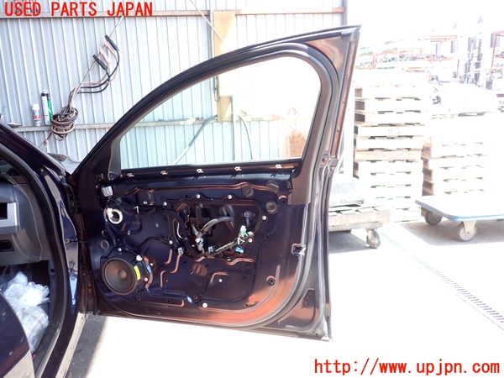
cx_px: 252
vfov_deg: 46.8
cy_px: 189
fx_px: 437
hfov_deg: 60.0
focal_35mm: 30
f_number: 2.3
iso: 100
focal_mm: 5.4
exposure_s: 1/100
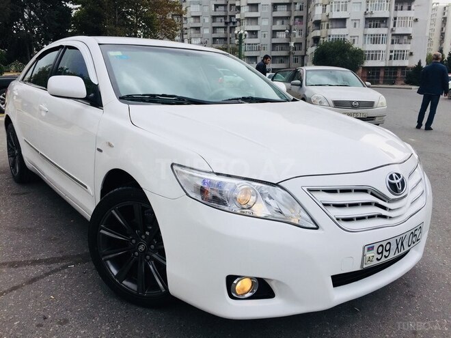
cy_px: 169
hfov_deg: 61.7
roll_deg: -0.2
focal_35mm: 29
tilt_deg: -13.6
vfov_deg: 48.2
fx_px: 378
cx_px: 226
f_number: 2.2
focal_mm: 4.15
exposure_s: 1/1068
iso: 32
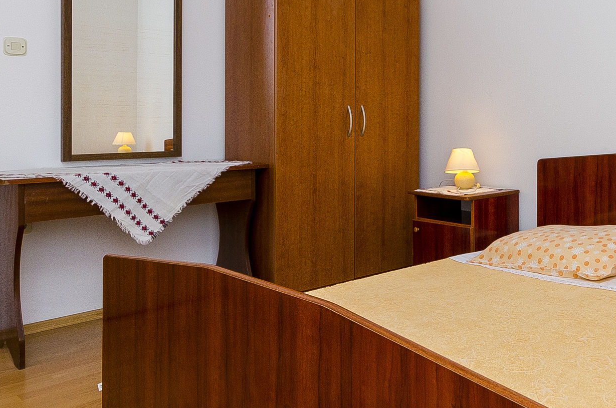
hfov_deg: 50.2
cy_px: 116
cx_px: 544
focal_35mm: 34
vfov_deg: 38.0
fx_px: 581
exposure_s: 1/200
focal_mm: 10
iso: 200
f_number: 8
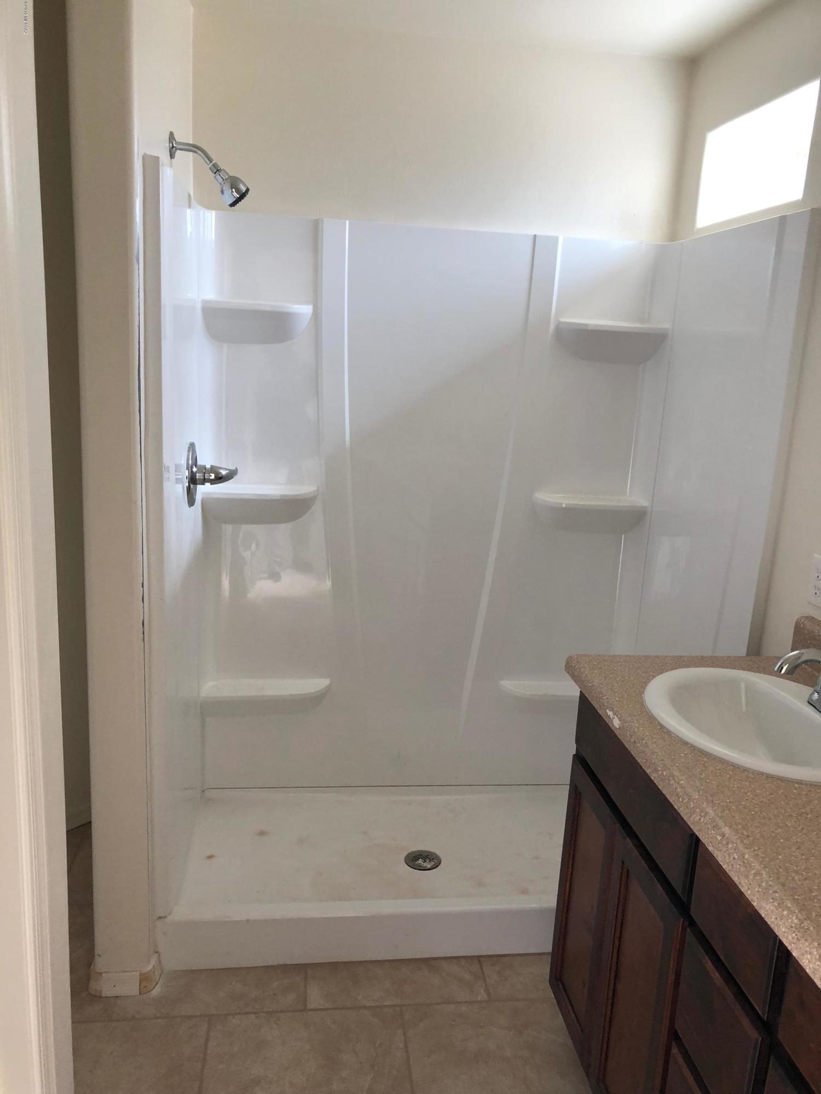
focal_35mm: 28
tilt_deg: -13.9
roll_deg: -2.3
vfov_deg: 63.4
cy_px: 547
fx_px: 885
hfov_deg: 49.7
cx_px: 410
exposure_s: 1/30
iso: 20
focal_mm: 3.99
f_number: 1.8
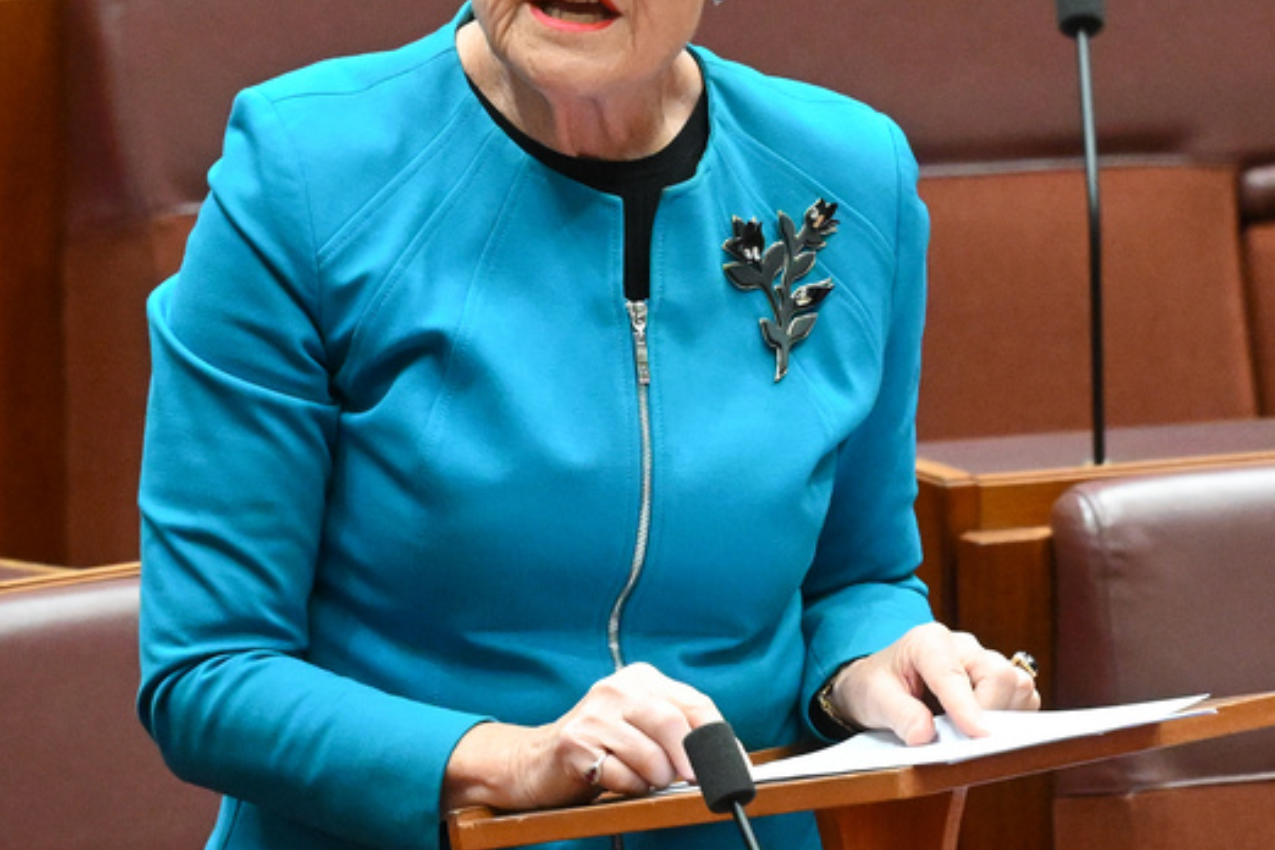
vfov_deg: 2.7
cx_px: 496
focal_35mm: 517
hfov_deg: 4.0
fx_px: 18309
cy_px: 274
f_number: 4
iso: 6400
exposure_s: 1/250
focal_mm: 300
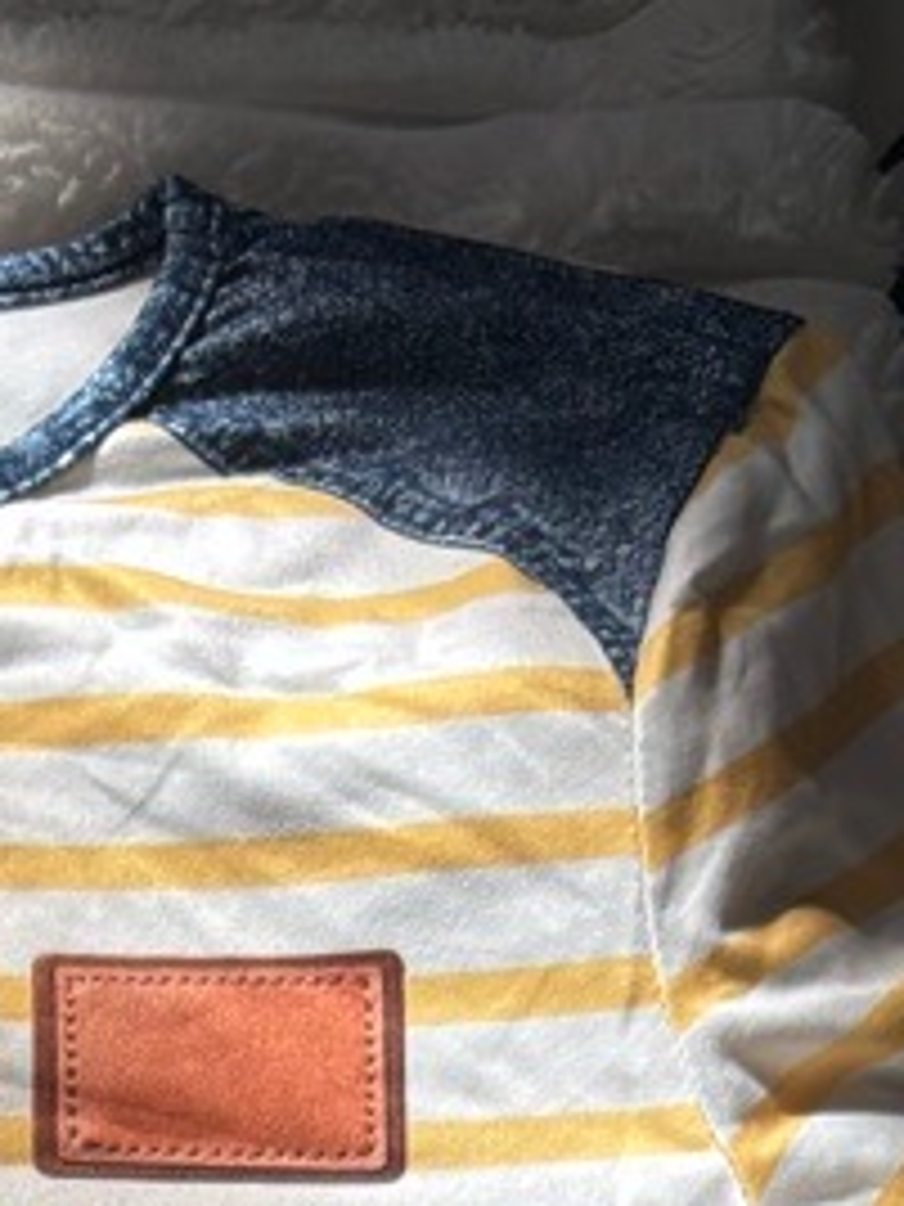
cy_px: 3015
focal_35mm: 155
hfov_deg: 9.4
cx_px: -355
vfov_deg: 10.7
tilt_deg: -70.1
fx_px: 5397
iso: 40
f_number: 1.6
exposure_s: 1/182
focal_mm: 5.96
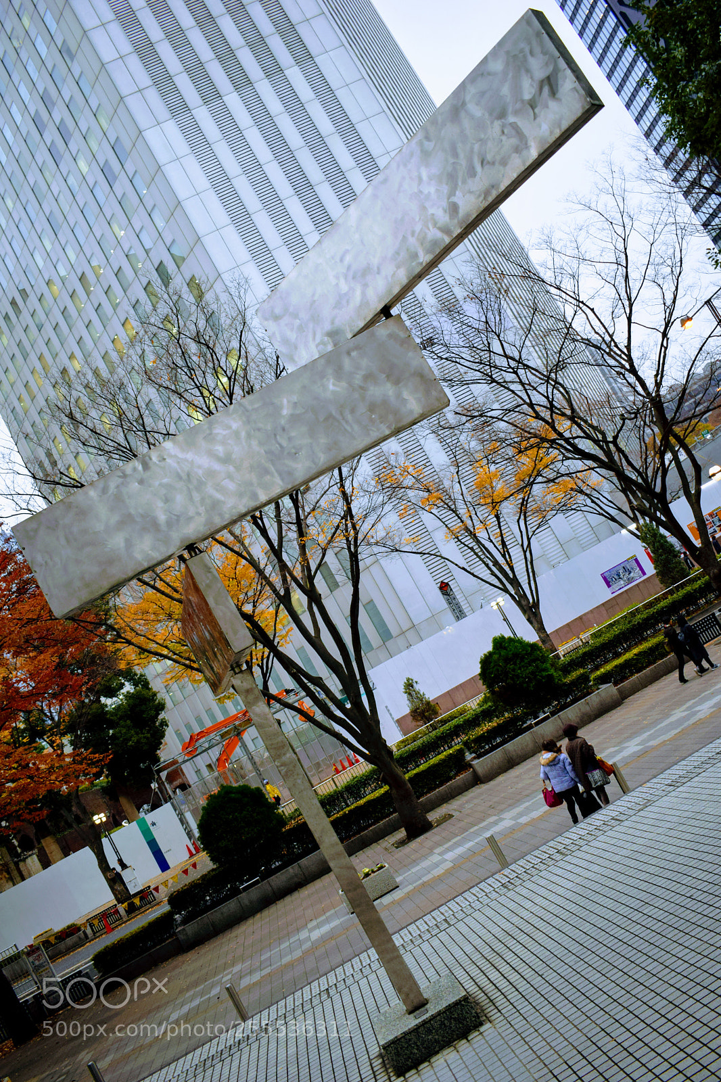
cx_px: 360
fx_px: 992
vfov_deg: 57.2
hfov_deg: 40.0
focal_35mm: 33
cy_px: 541
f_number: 4
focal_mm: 22
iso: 400
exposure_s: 1/60
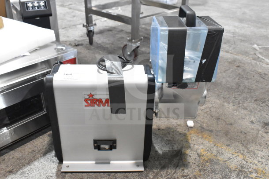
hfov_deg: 53.1
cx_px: 134
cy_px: 90
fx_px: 269
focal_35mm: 36
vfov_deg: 36.9
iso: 6400
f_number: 7.1
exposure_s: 1/200
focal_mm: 24
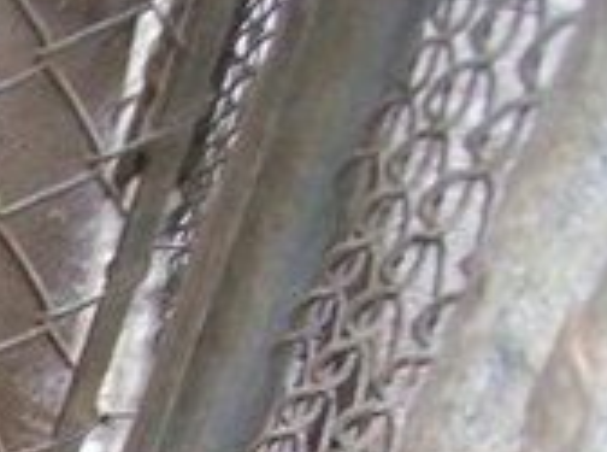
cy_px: 1022
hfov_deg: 10.9
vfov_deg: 8.3
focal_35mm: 165
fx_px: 2885
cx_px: -603
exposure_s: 1/64
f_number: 2.7
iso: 200
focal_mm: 6
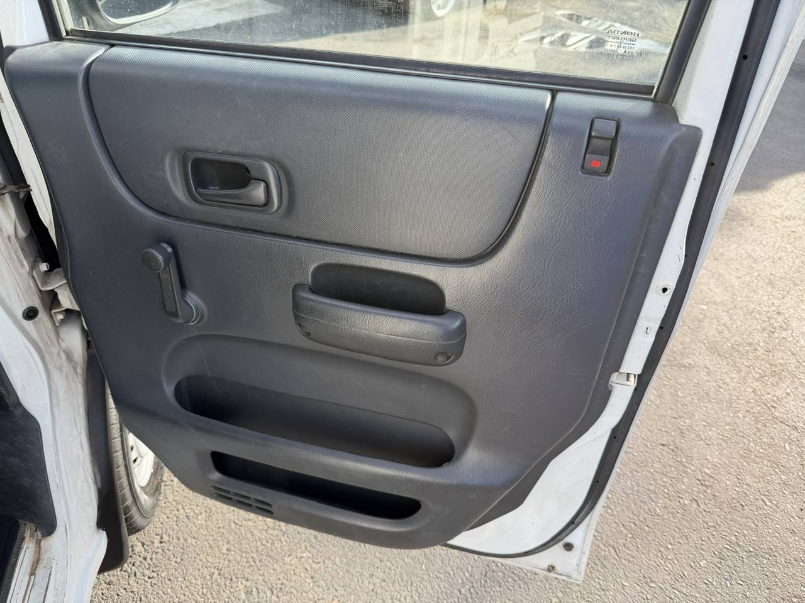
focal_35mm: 24
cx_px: 402
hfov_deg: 71.6
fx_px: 558
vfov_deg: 56.8
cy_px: 302
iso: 80
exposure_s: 1/584
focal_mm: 6.76
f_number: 1.78
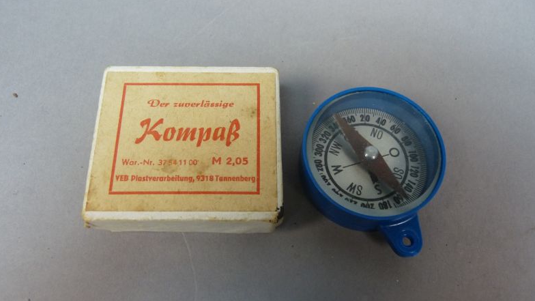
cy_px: 147
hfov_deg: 64.3
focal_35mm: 30
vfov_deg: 38.9
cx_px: 269
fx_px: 426
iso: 200
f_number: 2.8
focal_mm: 4.8
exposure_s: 1/30
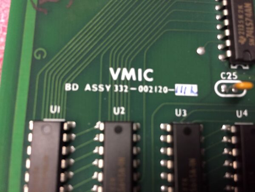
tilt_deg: -80.1
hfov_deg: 61.7
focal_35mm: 29
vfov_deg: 48.2
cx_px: 128
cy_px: 96
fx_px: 214
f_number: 2.2
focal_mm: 4.15
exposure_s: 1/30
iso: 200
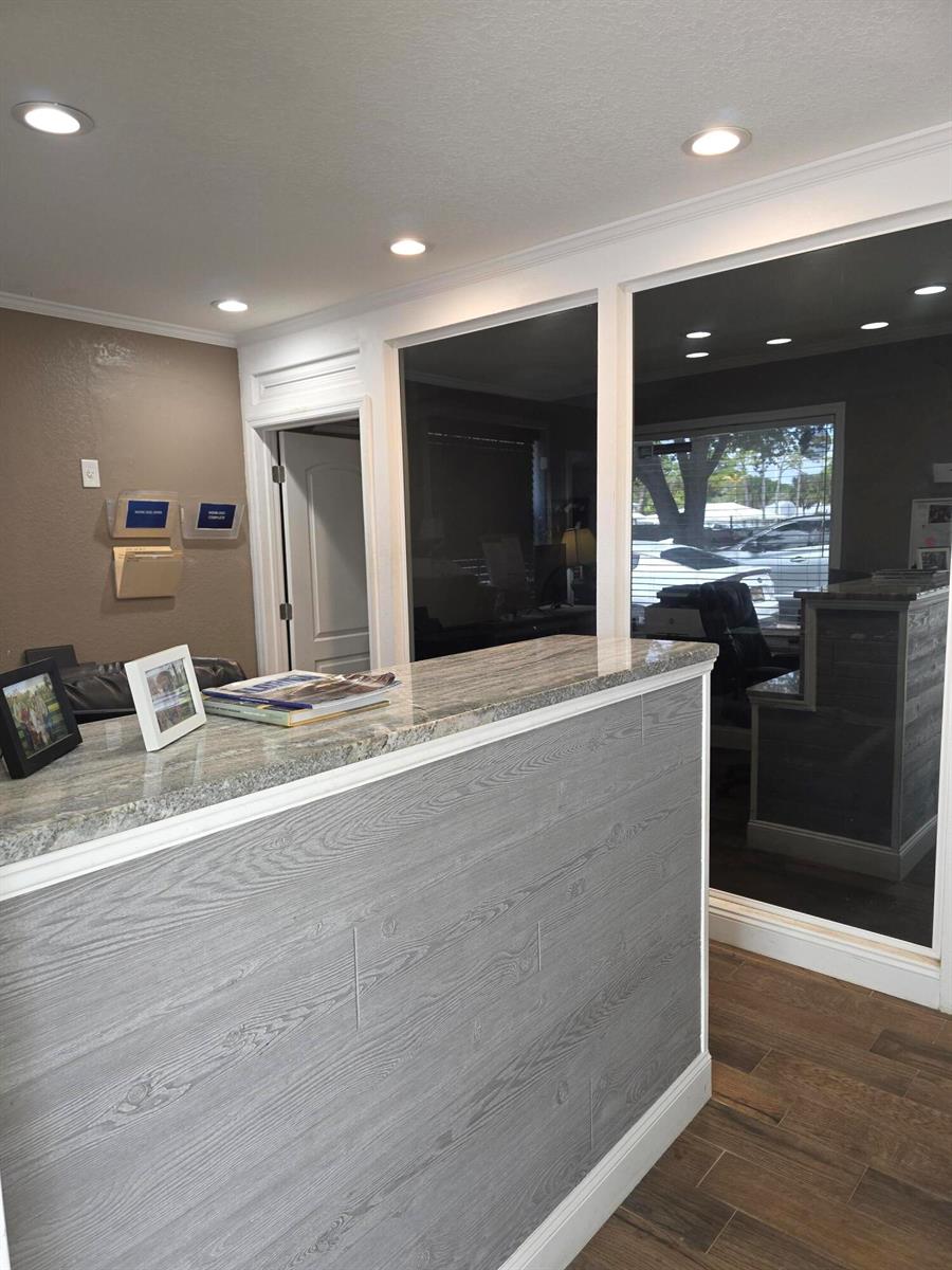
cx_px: 476
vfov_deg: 73.9
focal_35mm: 23
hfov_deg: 58.9
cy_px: 635
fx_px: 843
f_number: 1.7
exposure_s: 1/50
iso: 50
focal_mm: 6.3
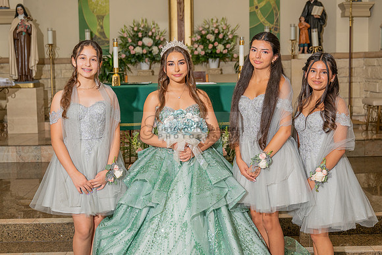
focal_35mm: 50
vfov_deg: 27.0
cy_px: 116
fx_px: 531
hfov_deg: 39.6
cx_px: 186
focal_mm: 46
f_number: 3.5
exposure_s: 1/200
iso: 320
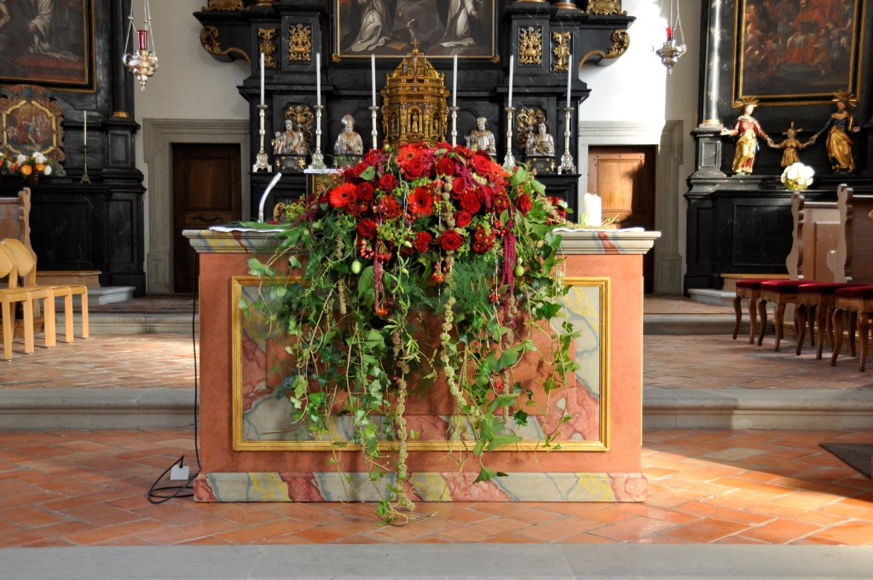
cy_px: 290
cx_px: 436
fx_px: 1054
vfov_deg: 30.8
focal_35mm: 44
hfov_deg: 45.0
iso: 400
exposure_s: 1/30
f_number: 4
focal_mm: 29
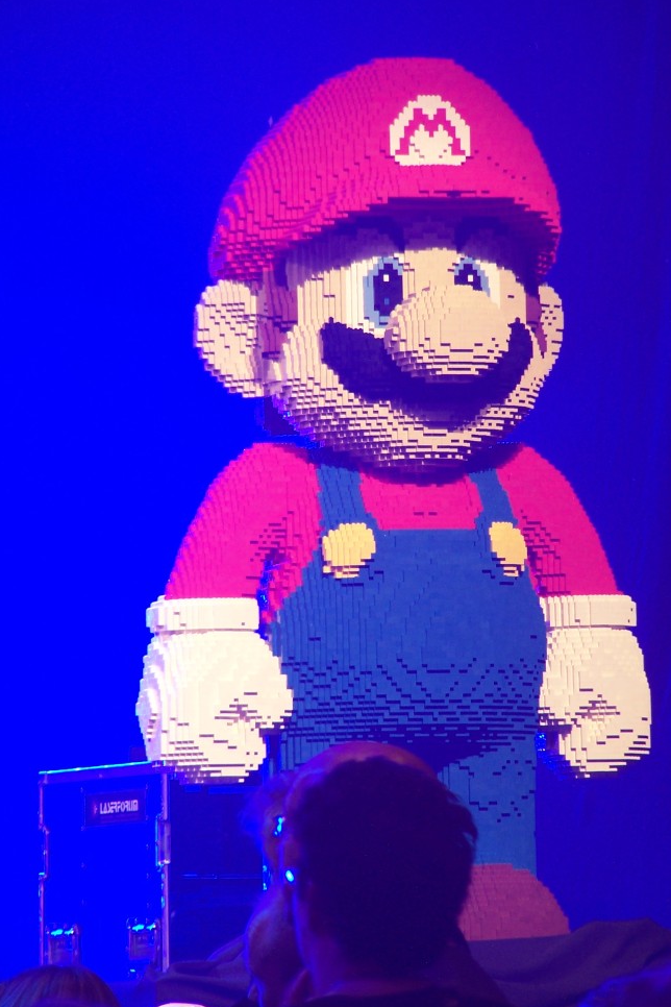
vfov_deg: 4.9
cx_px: 363
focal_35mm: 419
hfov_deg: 3.3
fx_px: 11714
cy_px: 497
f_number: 3.7
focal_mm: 63
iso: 80
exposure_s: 1/2
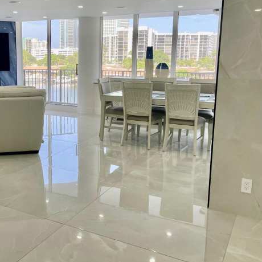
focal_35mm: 40
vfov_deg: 41.8
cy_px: 117
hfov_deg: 40.4
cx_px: 59
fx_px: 343
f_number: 1.6
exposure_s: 1/260
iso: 32
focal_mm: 4.2
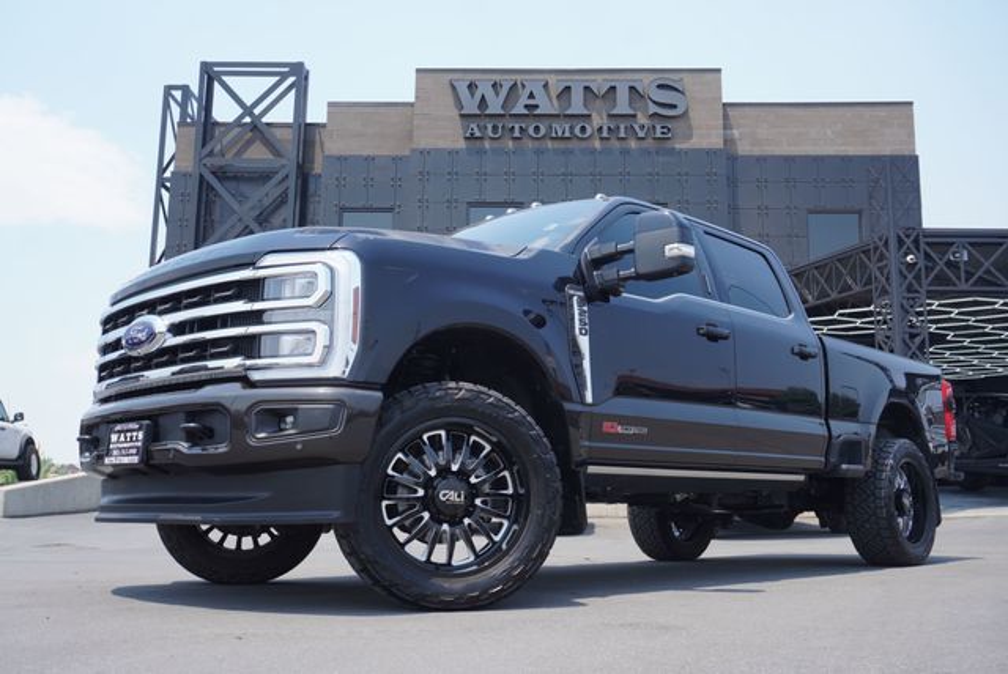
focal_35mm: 34
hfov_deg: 55.1
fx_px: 967
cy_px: 337
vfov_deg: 38.4
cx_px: 504
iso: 100
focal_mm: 23
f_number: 7.1
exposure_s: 1/200
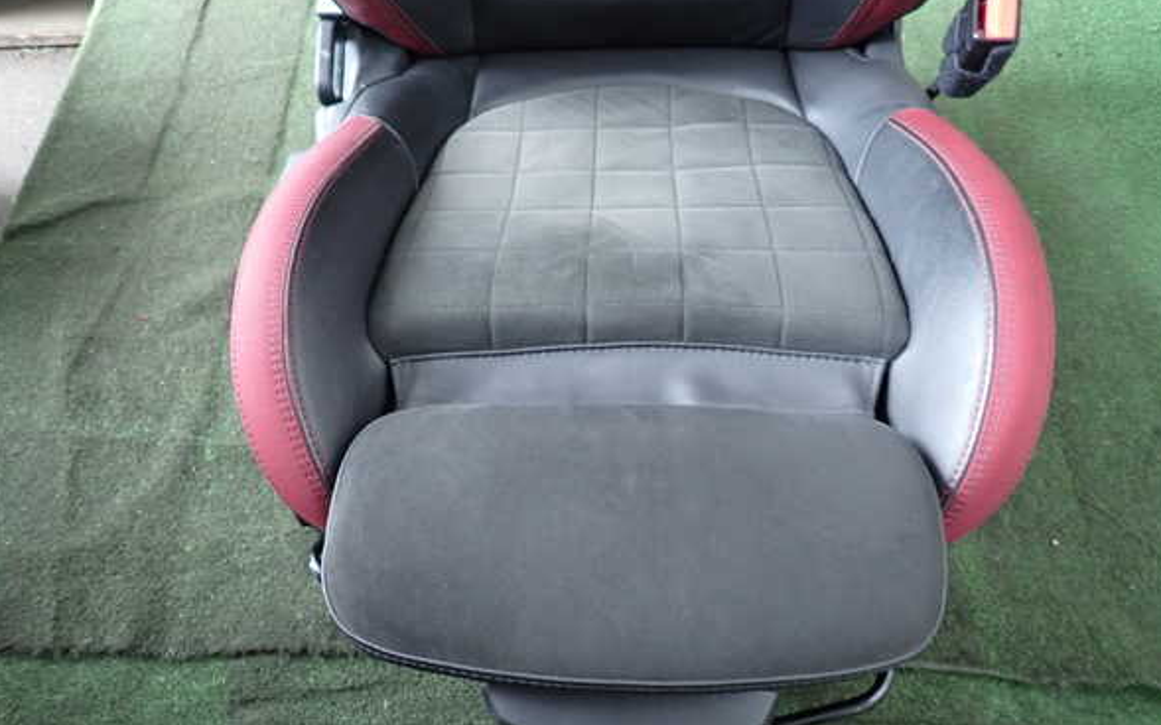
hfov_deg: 68.4
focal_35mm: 27
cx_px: 581
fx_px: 854
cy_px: 386
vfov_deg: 46.0
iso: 250
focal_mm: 4.5
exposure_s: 1/30
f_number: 2
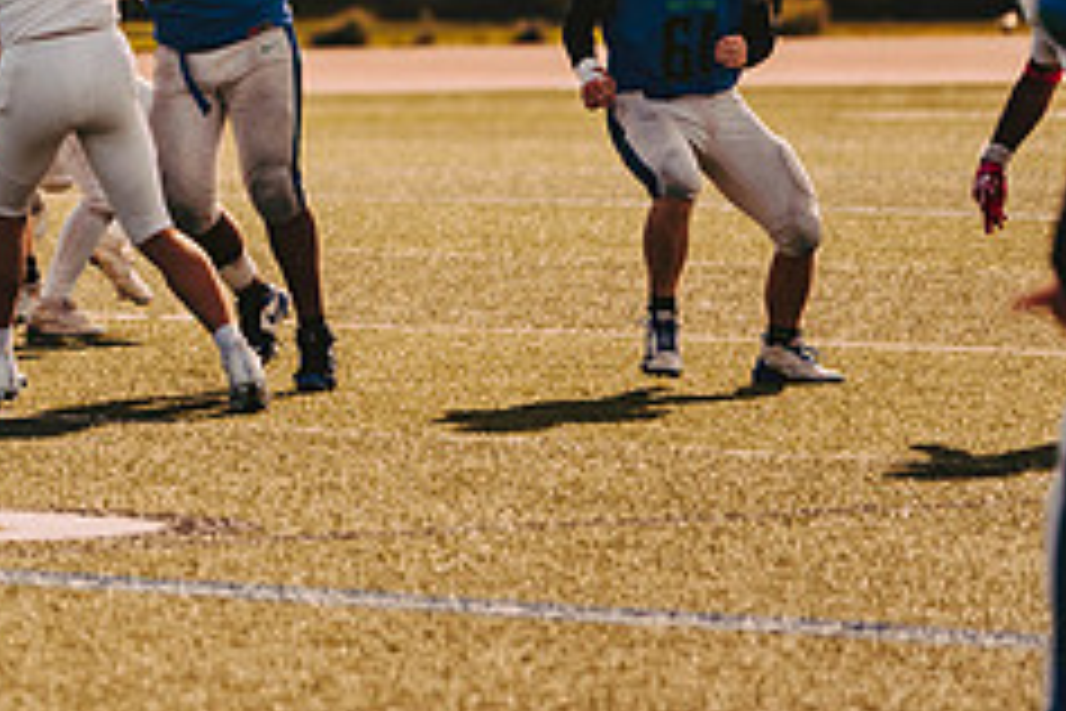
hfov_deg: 4.5
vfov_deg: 3.0
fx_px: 13620
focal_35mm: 460
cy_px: -123
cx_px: -373
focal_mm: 145
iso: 160
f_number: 2.8
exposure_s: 1/2500
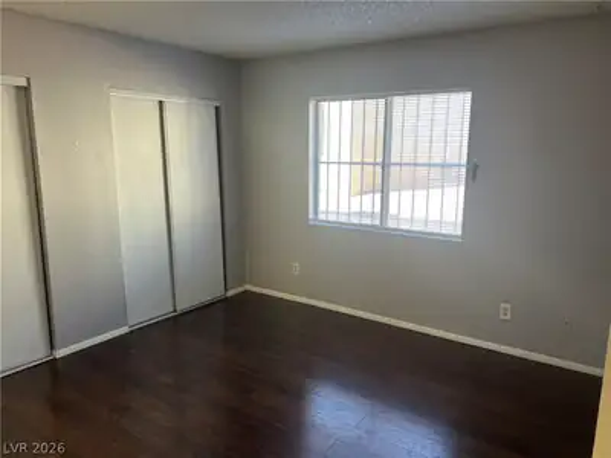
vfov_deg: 53.1
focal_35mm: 26
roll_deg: -0.5
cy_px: 229
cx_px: 306
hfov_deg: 67.3
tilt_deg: -8.7
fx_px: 459
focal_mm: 5.7
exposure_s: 1/120
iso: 100
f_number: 1.5
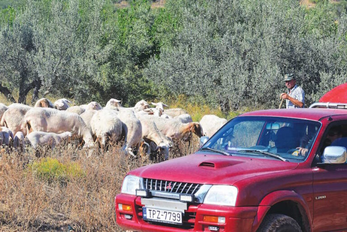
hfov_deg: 16.7
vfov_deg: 11.1
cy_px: 116
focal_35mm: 123
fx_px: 1185
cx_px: 174
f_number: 9
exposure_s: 1/1250
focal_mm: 82
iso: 640
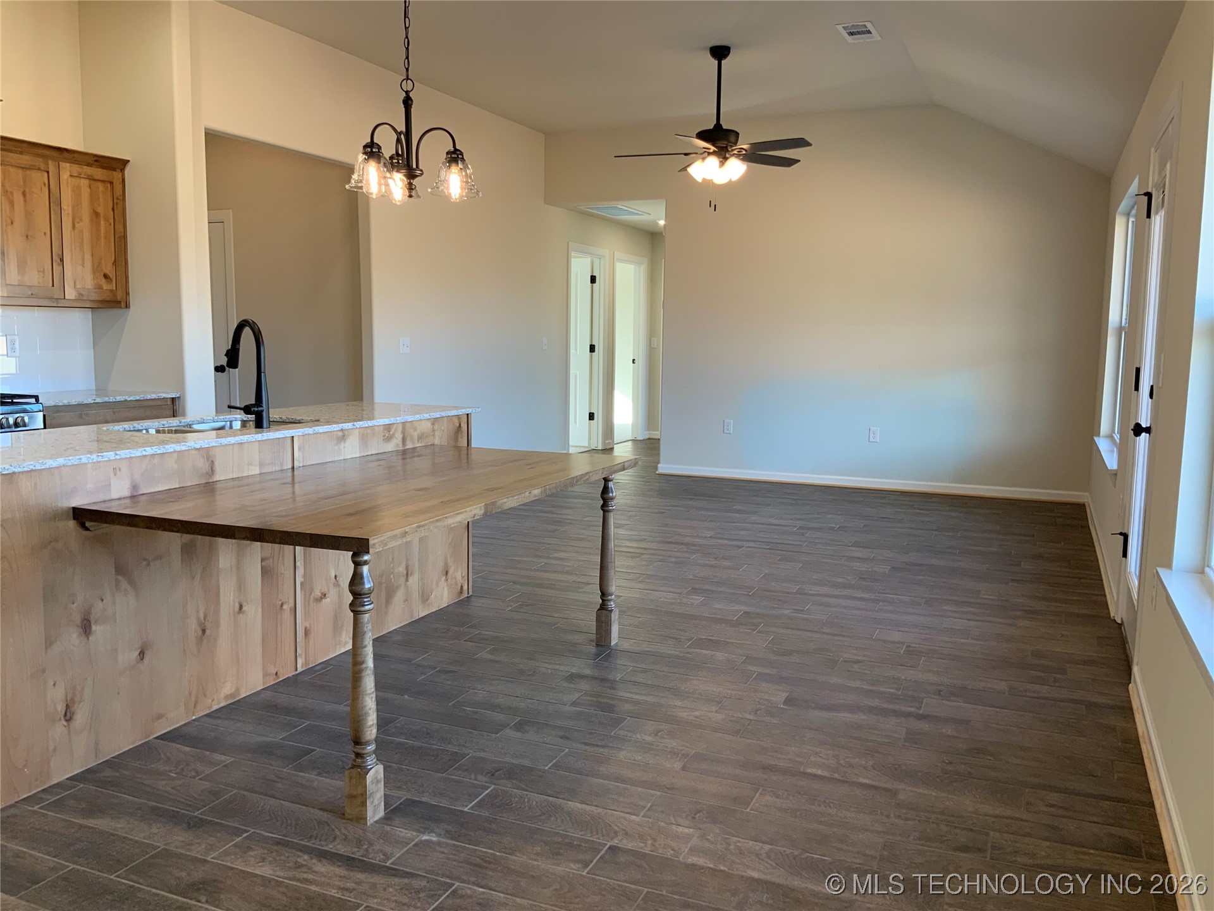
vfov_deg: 48.2
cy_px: 456
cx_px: 607
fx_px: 1017
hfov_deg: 61.7
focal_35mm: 29
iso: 40
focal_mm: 3
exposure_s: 1/60
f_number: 1.8
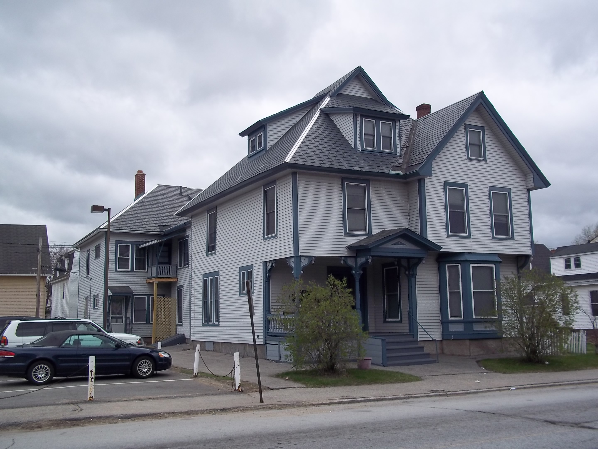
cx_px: 299
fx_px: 622
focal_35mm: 36
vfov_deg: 39.7
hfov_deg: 51.4
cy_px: 224
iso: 80
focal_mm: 6.5
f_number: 8
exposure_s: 1/160
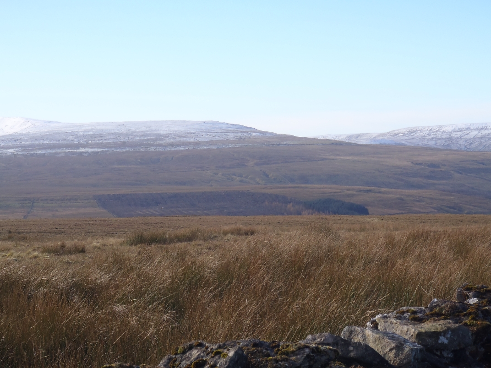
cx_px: 246
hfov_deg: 23.8
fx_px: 1163
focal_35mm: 82
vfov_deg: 18.0
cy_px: 184
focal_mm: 14.67
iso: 80
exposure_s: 1/200
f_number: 5.6
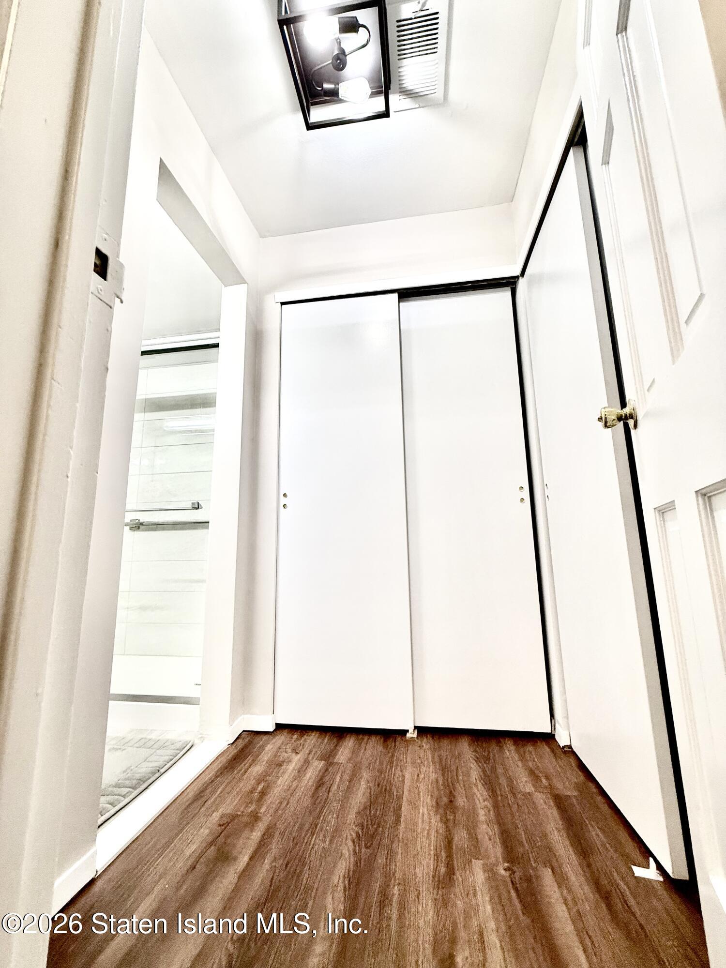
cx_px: 363
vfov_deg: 102.1
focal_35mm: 14
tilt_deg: +10.1
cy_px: 484
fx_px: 391
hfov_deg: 85.7
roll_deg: +0.3
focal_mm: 2.22
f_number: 2.2
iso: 160
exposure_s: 1/120
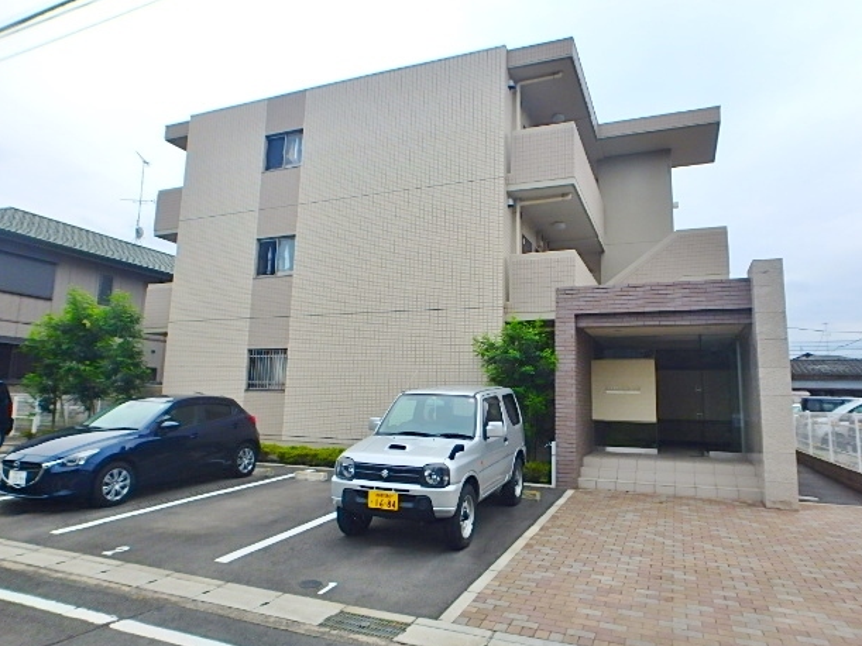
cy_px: 327
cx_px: 449
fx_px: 548
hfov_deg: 76.4
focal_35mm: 22
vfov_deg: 61.1
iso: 125
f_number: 3.5
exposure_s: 1/250
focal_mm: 3.7
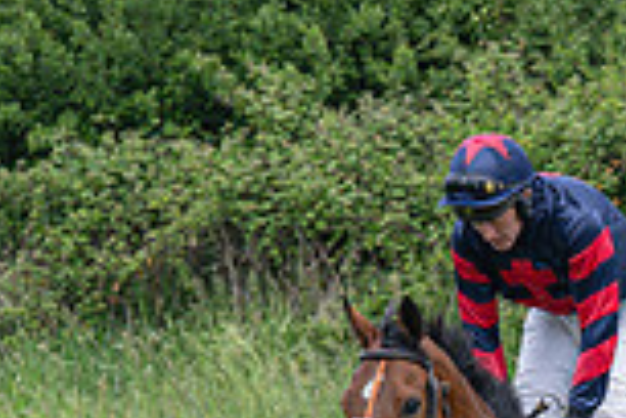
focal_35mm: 505
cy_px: 557
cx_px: 479
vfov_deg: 2.7
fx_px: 8781
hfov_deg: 4.1
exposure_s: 1/1600
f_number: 5
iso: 400
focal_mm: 89
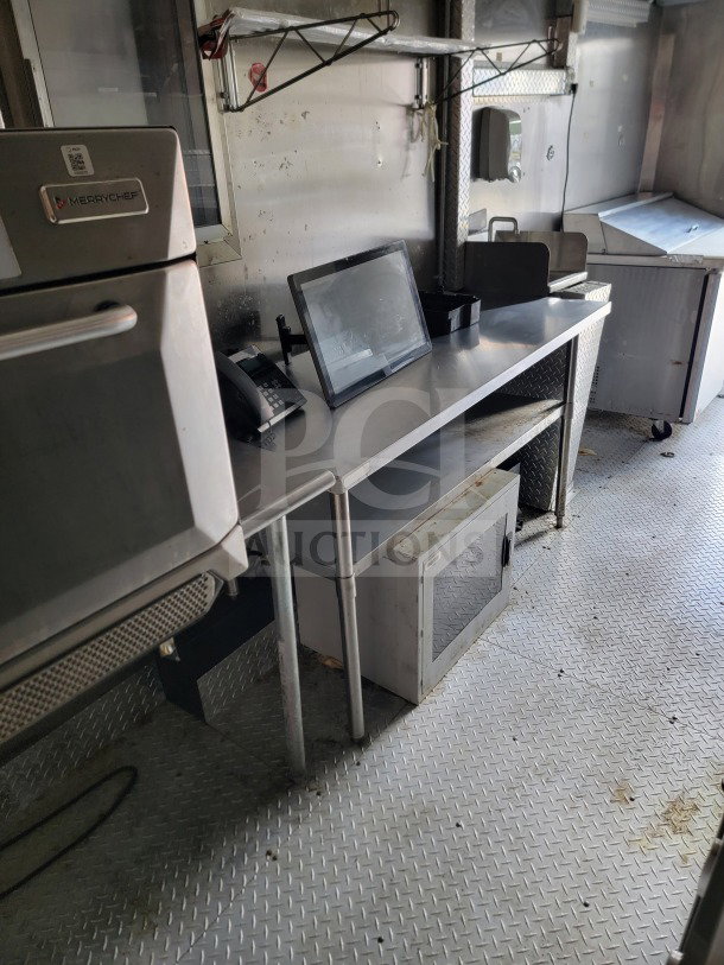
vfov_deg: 71.6
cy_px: 482
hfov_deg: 56.8
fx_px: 669
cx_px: 362
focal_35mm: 24
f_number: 1.8
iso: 320
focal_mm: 6.7
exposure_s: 1/120
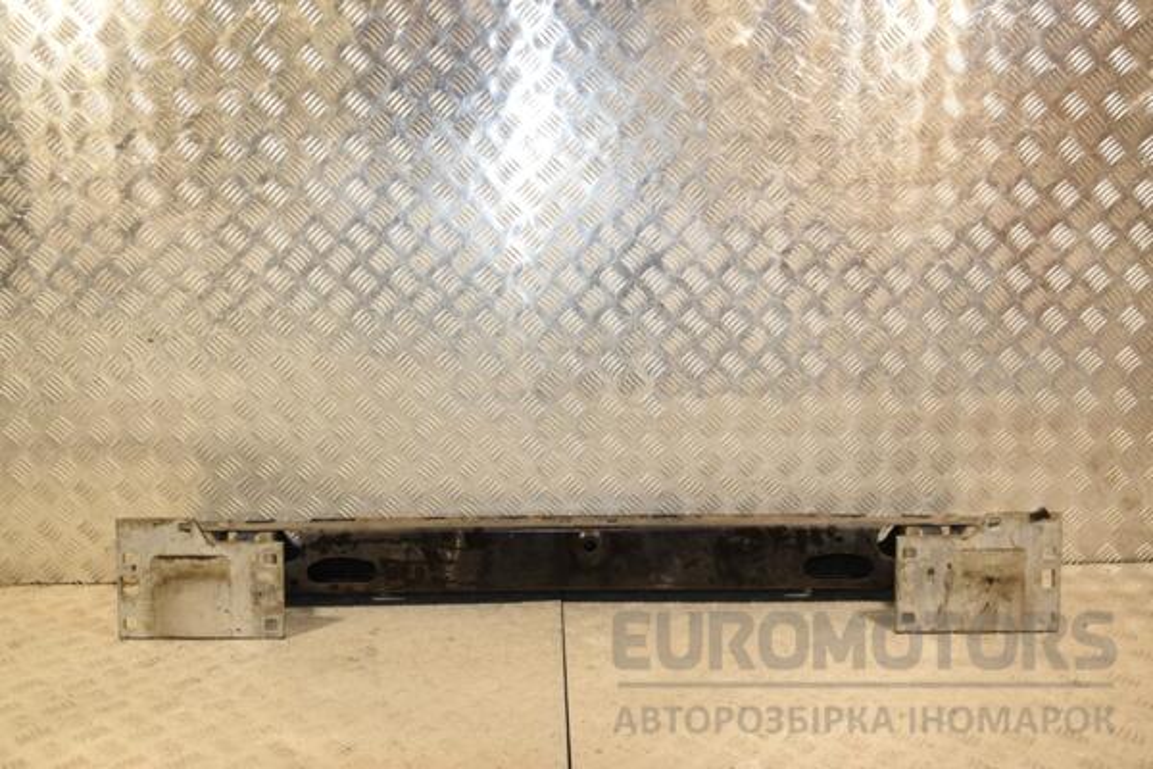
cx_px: 576
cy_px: 384
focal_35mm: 33
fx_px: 1057
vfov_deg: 40.0
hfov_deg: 57.2
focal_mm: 22
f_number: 6.3
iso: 800
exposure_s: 1/200
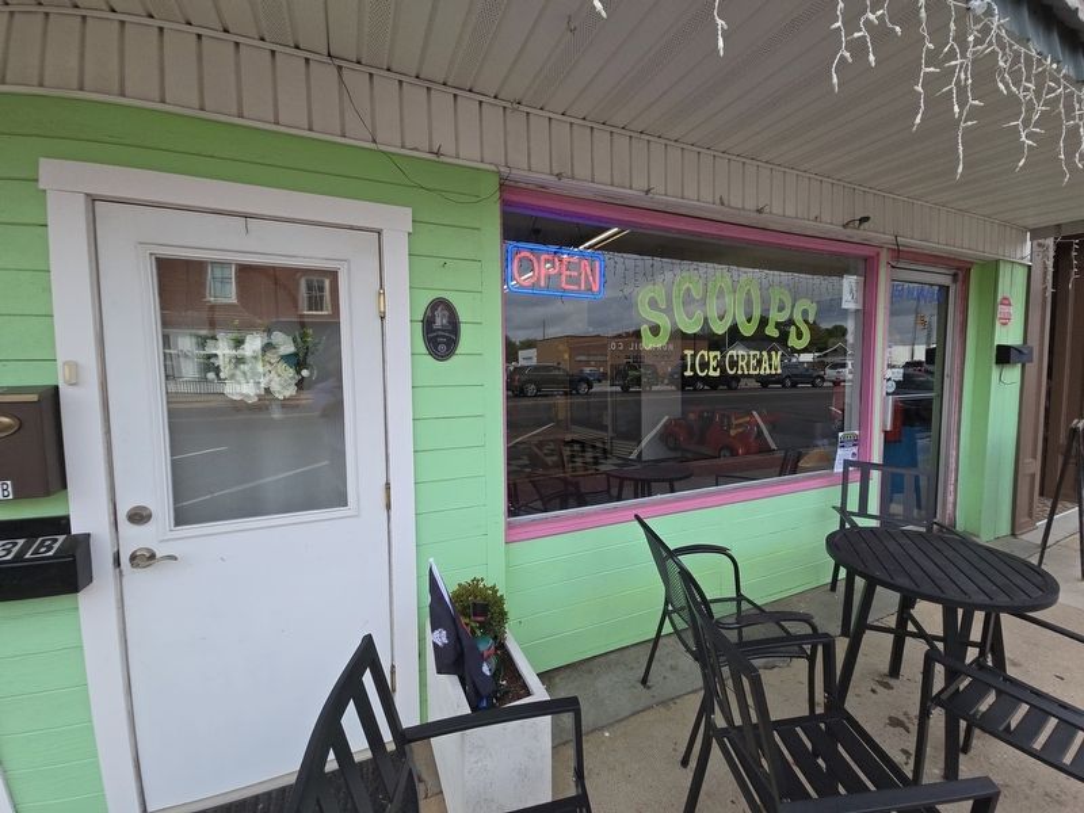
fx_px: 407
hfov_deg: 106.2
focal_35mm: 13
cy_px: 406
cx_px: 542
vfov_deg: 89.9
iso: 50
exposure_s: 1/694
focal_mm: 2.2
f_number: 2.2
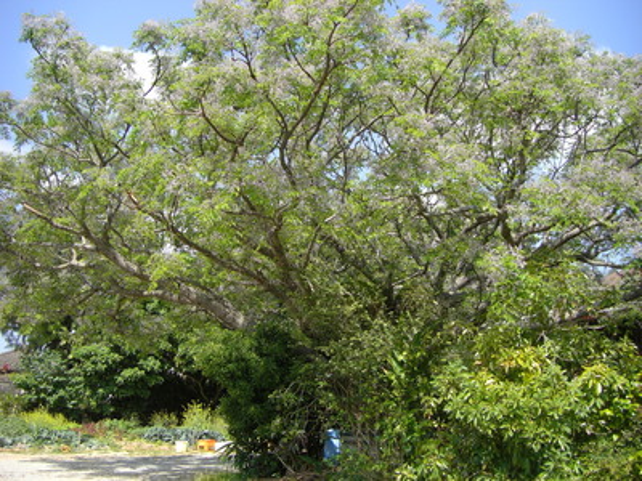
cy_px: 240
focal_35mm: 38
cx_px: 321
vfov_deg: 37.7
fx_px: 705
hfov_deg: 49.0
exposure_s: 1/320
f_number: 3.4
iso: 50
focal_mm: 6.3
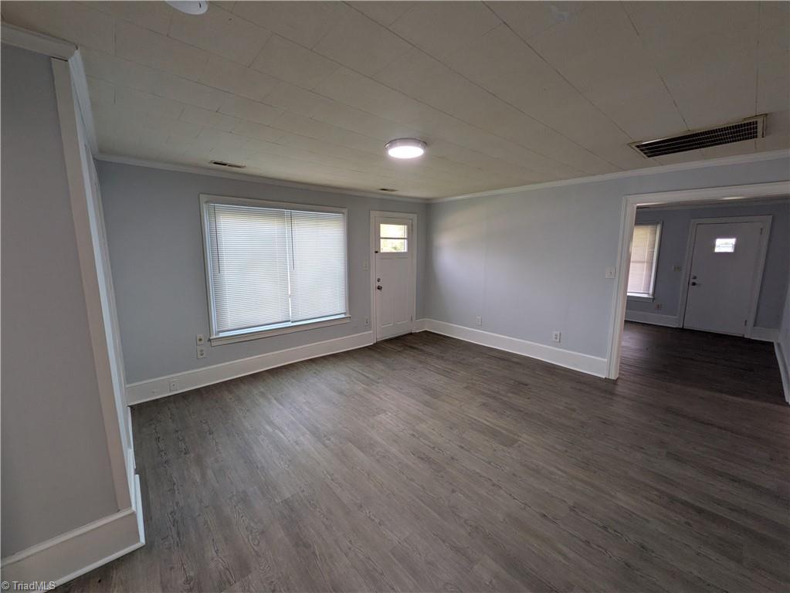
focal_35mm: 14
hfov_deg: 102.0
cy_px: 296
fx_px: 320
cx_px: 395
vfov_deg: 85.7
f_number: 2.2
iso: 50
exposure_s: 1/30
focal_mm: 1.83
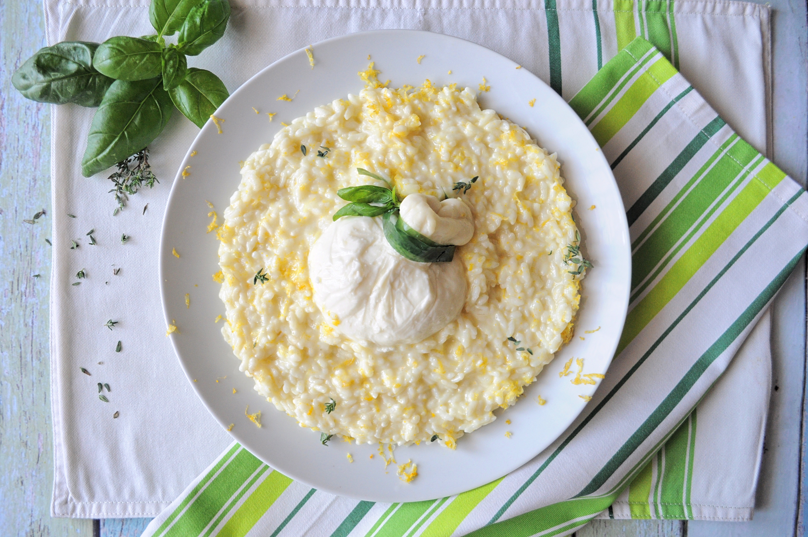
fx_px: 673
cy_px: 268
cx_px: 404
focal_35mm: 30
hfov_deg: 62.0
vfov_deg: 43.5
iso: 720
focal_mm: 20
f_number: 4
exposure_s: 1/60
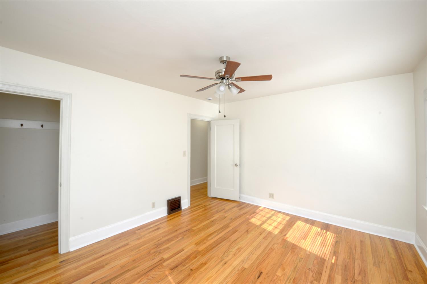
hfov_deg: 104.3
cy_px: 142
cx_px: 214
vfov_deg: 81.2
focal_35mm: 14
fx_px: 166
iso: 400
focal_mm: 14
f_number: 10
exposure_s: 1/25
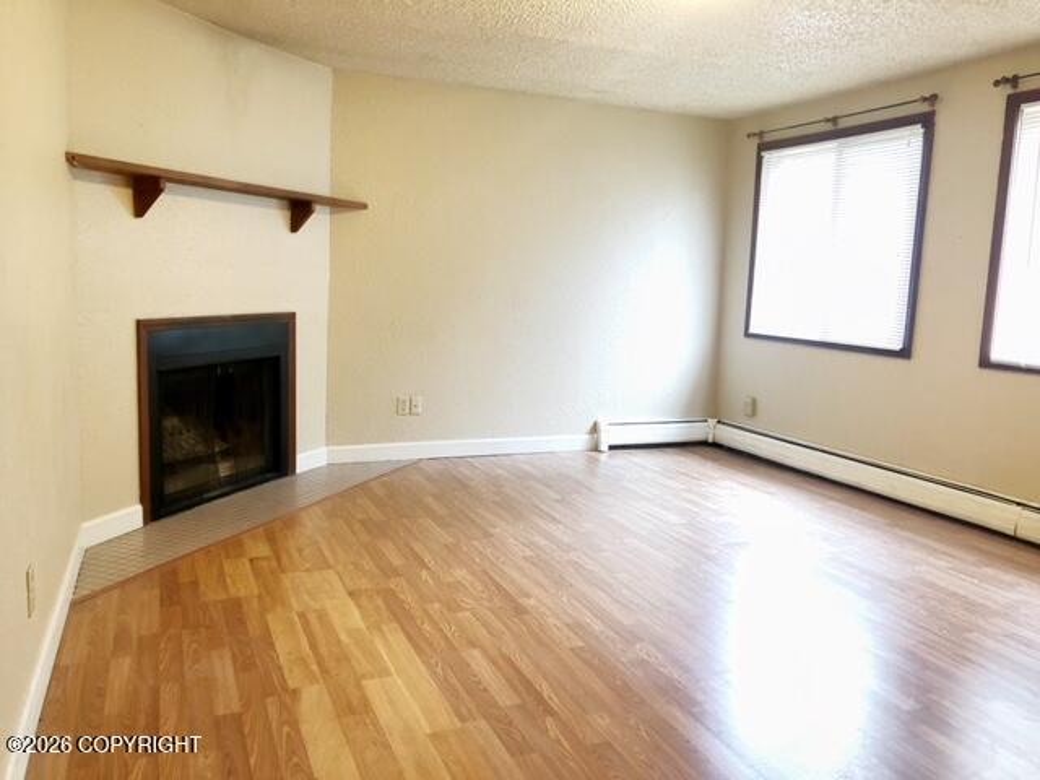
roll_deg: -2.1
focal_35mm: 28
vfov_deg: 49.7
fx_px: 841
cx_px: 520
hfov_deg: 63.4
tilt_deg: -7.5
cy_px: 390
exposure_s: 1/15
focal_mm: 4
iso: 100
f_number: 1.8
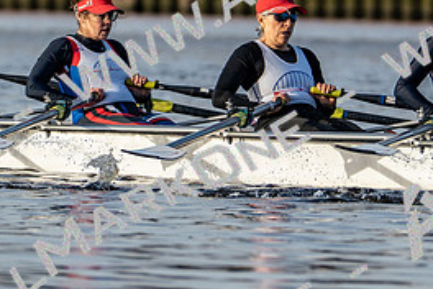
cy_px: 106
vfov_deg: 1.8
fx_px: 9176
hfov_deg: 2.7
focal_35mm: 763
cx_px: 262
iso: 500
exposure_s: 1/2000
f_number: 6.3
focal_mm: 347
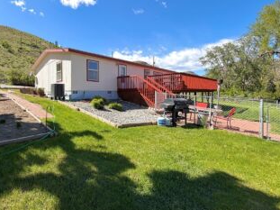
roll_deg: +0.7
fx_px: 146
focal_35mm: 18
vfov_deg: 71.3
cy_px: 92
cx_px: 104
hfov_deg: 86.0
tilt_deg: +1.2
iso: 32
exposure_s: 1/770
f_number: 2.2
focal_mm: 2.22
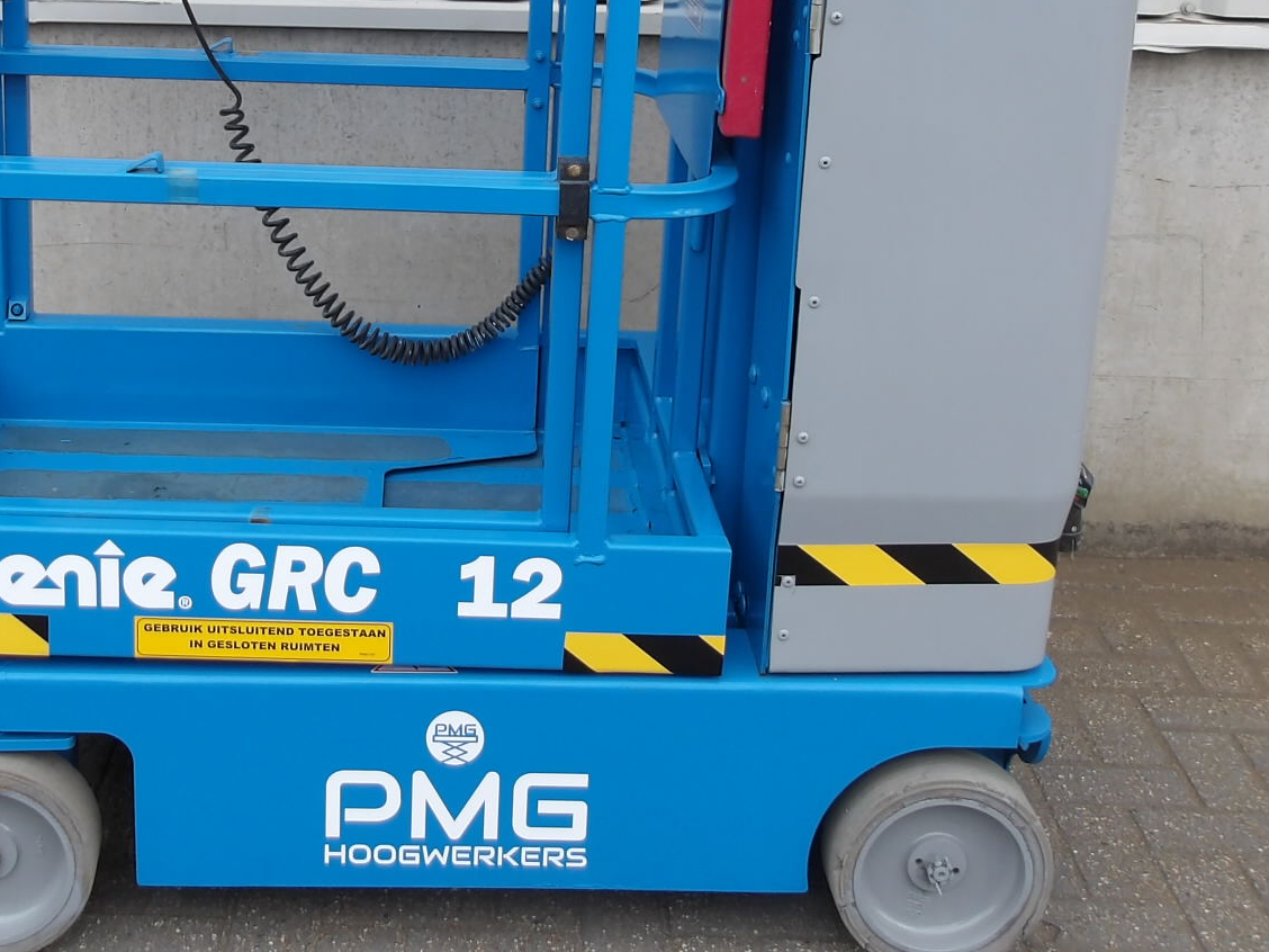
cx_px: 448
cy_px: 187
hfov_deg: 38.6
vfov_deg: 29.0
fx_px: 1796
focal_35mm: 49
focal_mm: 4.9
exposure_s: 1/339
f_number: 3
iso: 100
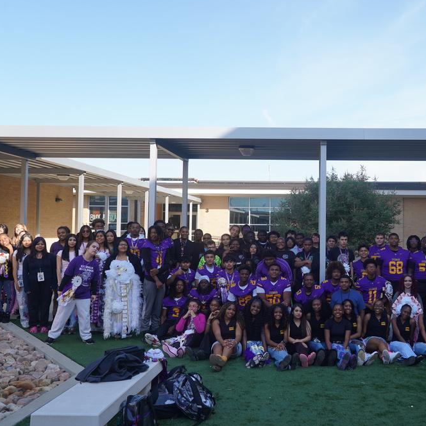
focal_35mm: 38
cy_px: 211
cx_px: 302
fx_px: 529
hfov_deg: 42.9
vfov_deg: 43.9
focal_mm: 29
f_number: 6.3
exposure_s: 1/160
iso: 100
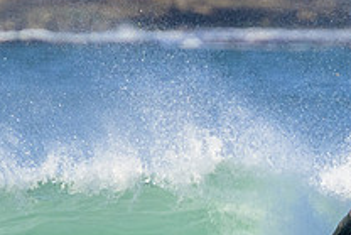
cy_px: 322
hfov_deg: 0.9
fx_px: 21806
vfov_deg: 0.6
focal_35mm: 2235
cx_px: 326
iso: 4500
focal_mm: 800
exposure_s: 1/2000
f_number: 11
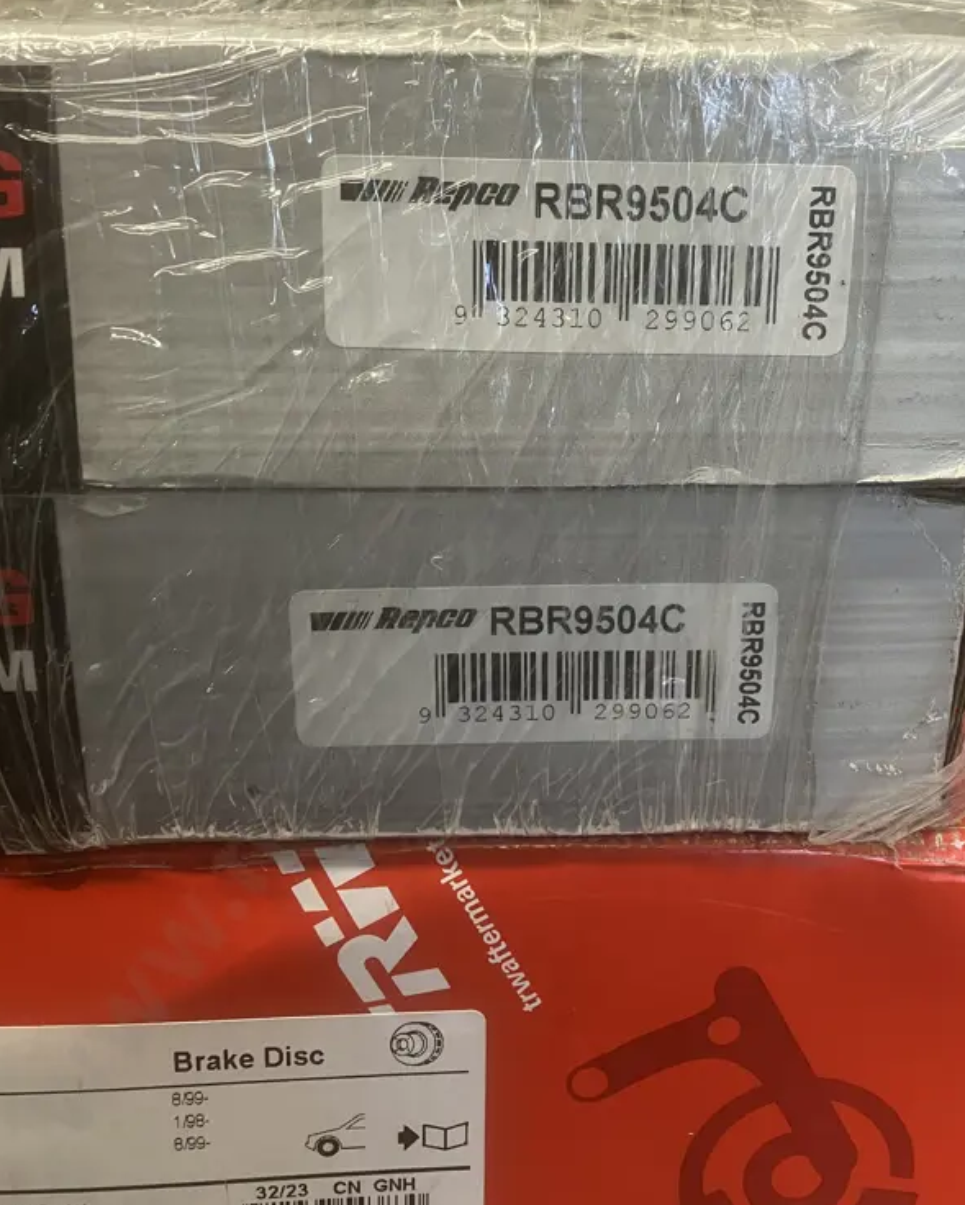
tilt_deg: -15.1
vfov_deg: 47.5
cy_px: 458
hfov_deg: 39.1
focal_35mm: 38
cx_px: 549
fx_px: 1356
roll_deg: -0.6
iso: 100
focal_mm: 3.99
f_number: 1.8
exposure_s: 1/50
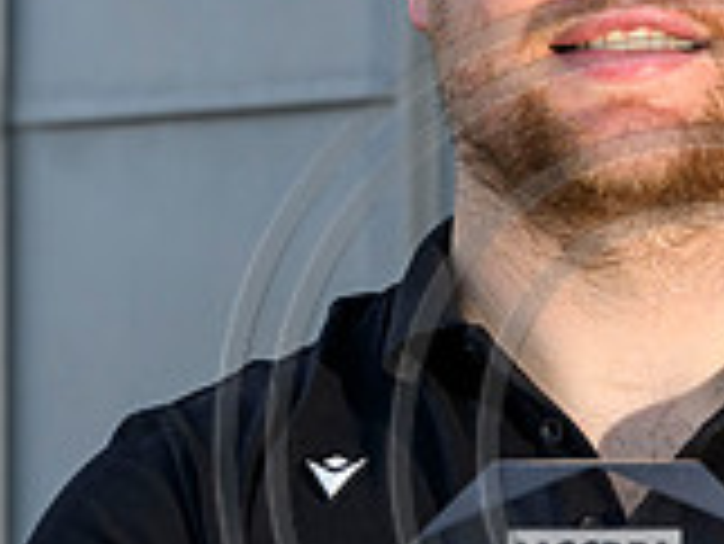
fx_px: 7828
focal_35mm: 374
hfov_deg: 5.3
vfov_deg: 4.0
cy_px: 494
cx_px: 812
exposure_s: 1/250
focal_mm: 98
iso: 320
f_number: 8
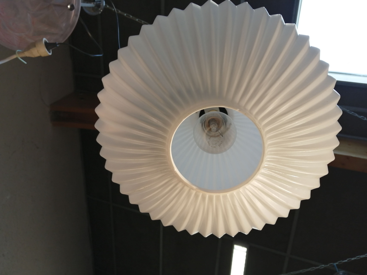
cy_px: 138
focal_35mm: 26
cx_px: 184
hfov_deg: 67.3
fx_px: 276
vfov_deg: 53.1
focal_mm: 3.46
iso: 64
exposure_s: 1/33.3
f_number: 1.8
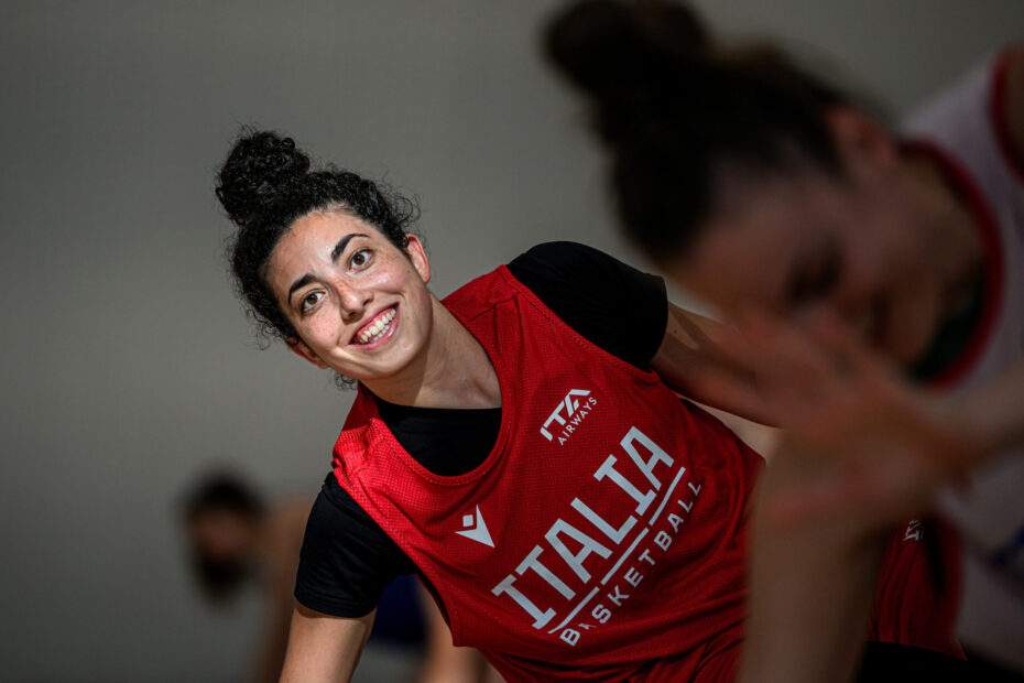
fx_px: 5688
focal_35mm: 200
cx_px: 512
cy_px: 342
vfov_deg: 6.9
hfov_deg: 10.3
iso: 500
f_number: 2.8
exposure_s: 1/1000
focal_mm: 200
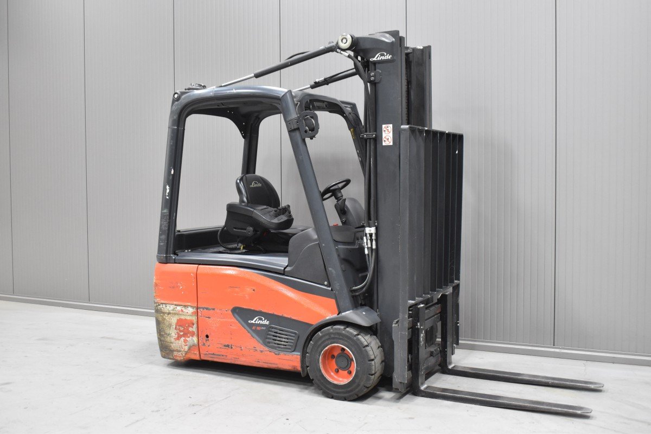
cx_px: 326
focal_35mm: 38
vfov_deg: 35.5
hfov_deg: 51.3
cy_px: 217
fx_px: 678
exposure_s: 1/25
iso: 1600
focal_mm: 25
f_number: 5
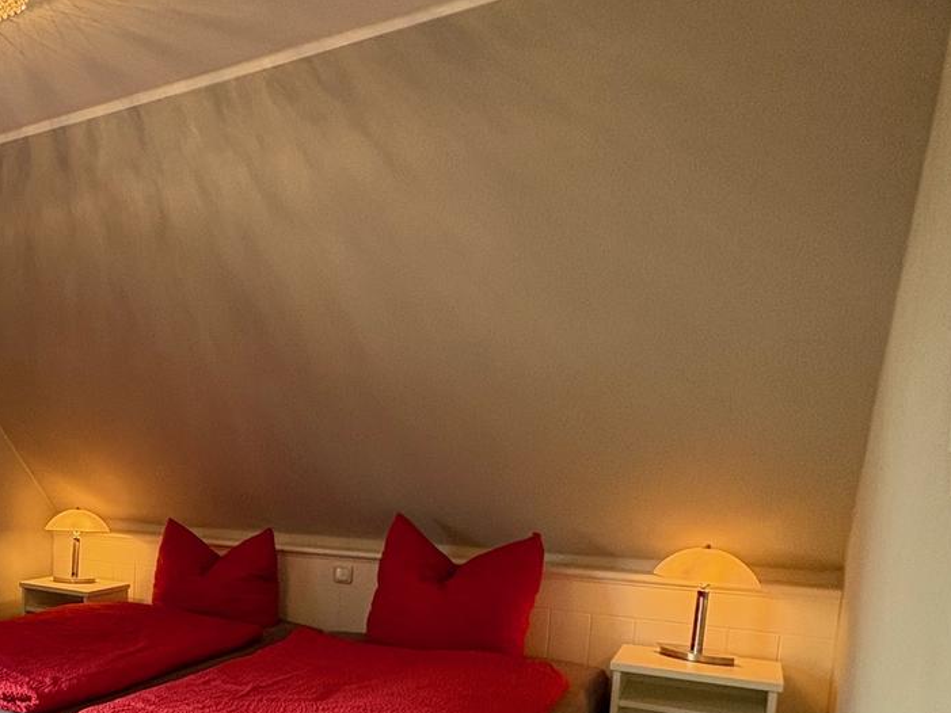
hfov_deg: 45.8
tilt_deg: -7.2
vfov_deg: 41.4
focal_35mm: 33
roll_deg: +0.2
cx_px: -16
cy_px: 554
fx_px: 907
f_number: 2.2
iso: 320
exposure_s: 1/100
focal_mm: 2.22
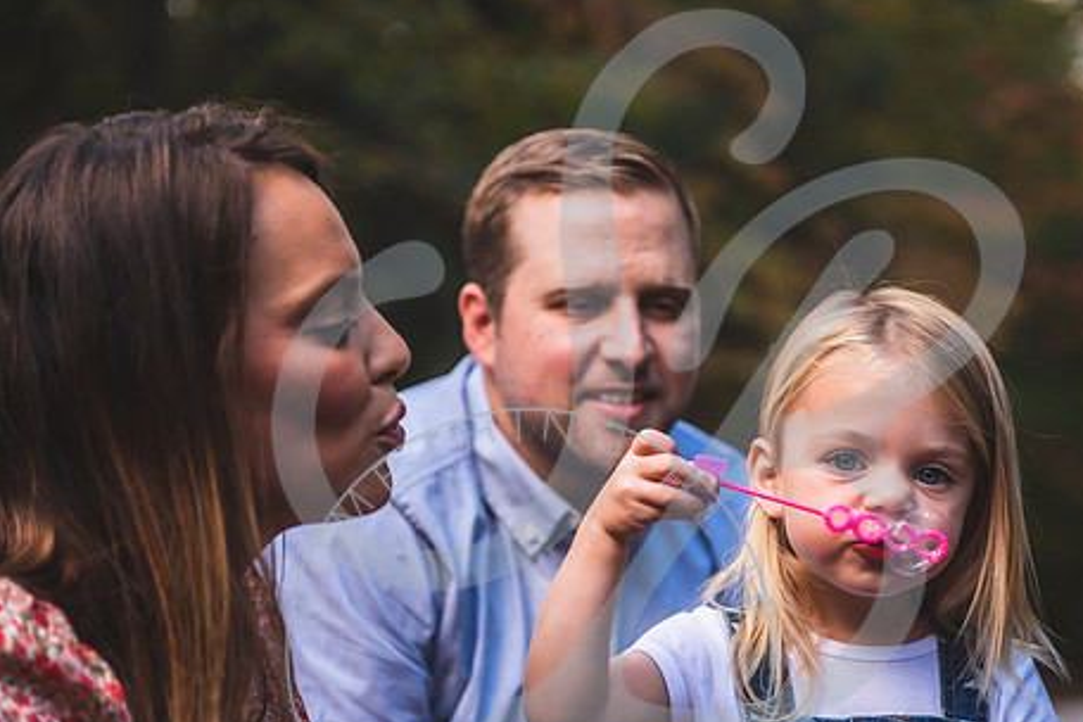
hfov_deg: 22.8
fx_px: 2677
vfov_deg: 15.3
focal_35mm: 89
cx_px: 648
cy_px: 452
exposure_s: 1/200
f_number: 2.8
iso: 100
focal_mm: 70
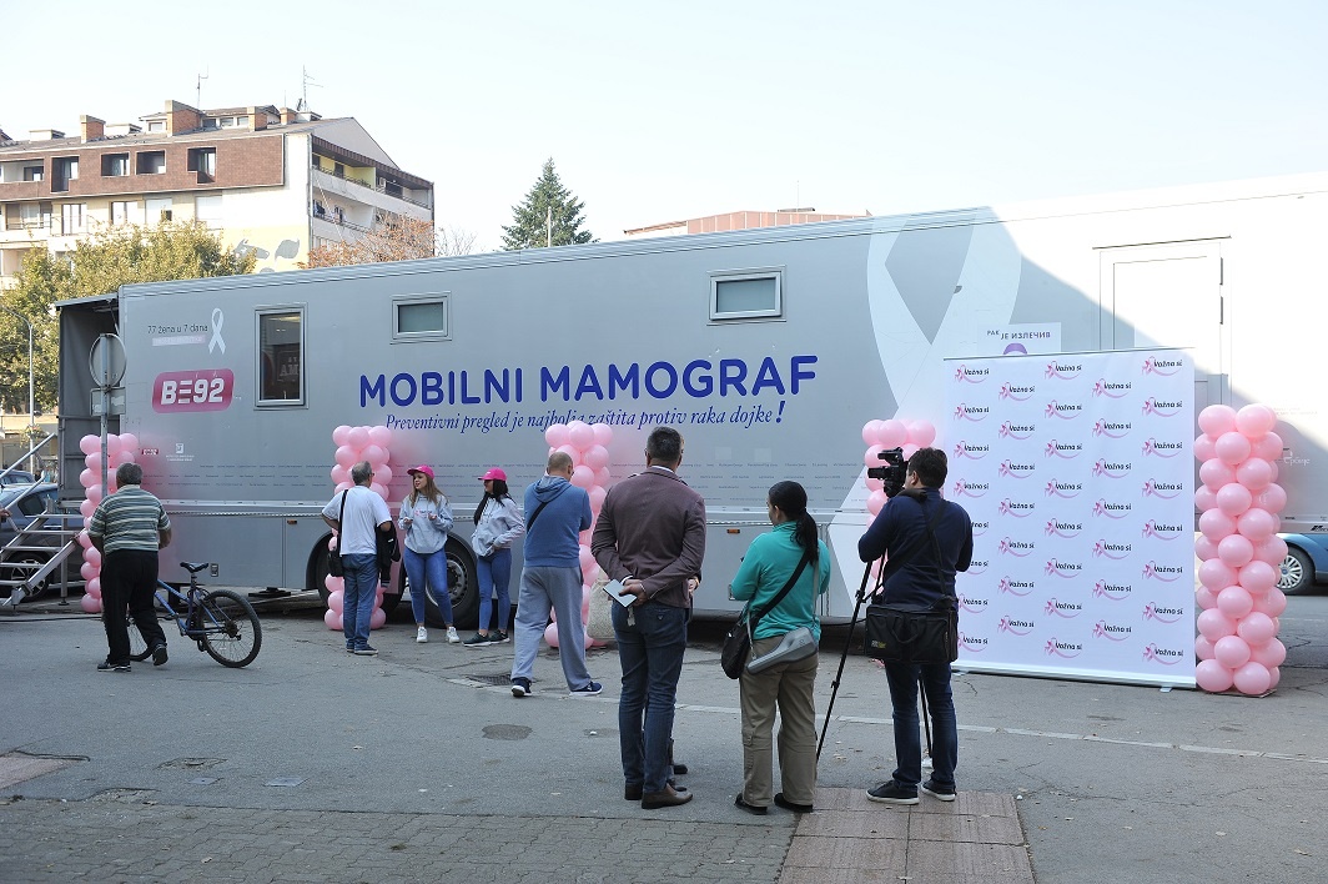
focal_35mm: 40
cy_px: 442
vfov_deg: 33.4
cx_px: 664
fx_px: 1475
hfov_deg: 48.5
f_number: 5
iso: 280
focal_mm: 40
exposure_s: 1/320
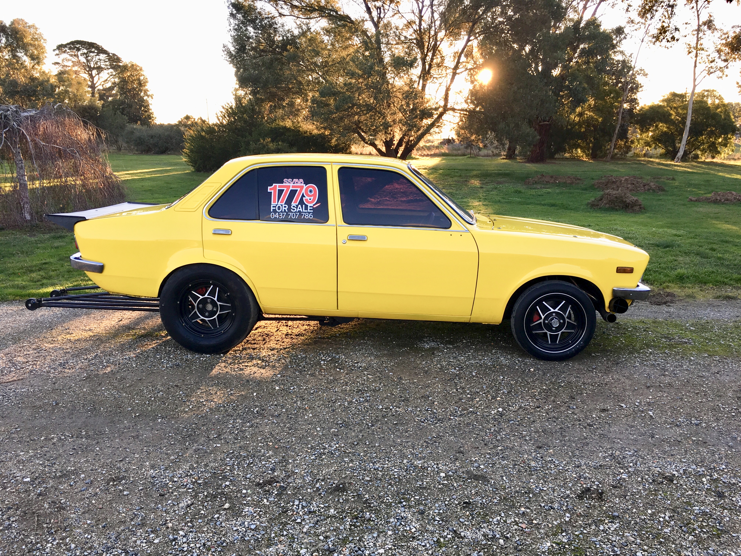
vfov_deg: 48.2
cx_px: 370
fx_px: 621
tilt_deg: -13.6
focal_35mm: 29
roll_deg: +0.2
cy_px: 278
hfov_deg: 61.7
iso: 25
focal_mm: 4.15
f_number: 2.2
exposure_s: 1/100
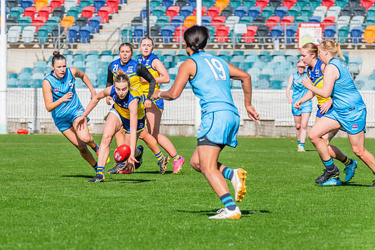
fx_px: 4206
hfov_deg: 5.1
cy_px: 115
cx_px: 146
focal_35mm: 404
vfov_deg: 3.4
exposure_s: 1/1250
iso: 800
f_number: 13
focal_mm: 330
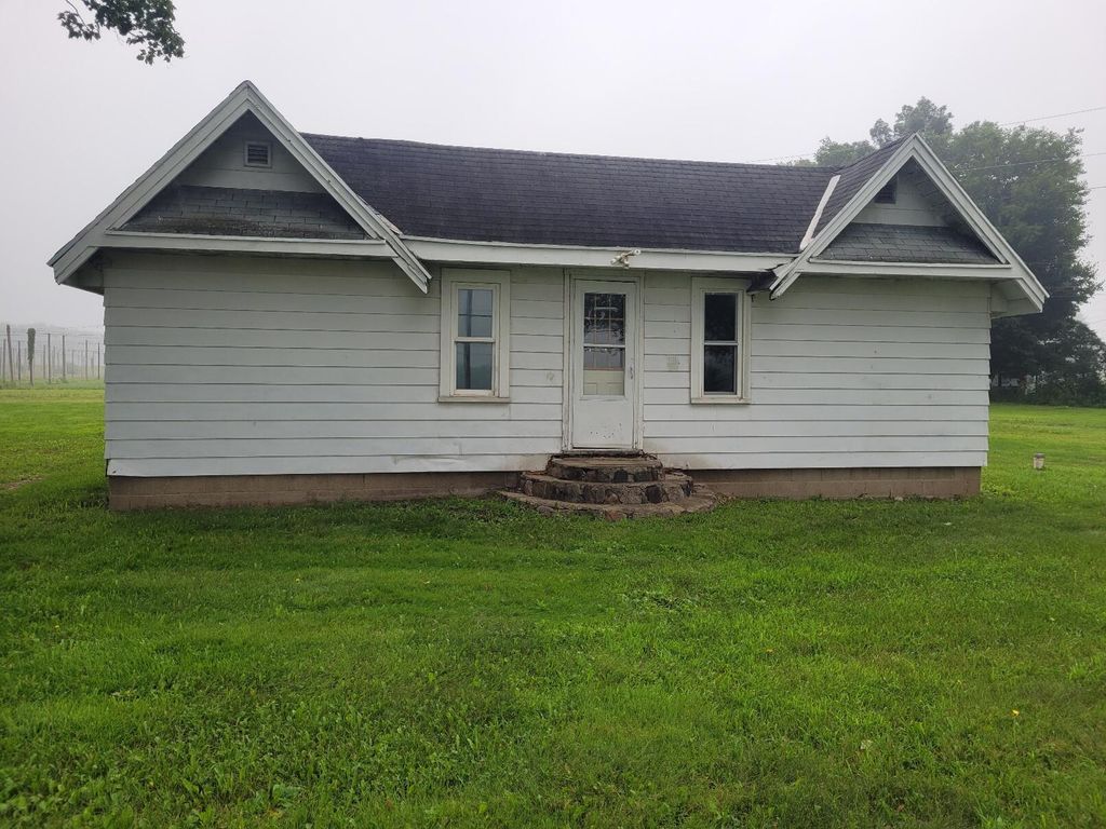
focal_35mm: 26
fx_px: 831
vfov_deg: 53.1
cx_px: 553
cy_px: 414
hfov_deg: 67.3
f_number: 1.8
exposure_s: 1/303
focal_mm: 5.4
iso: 40
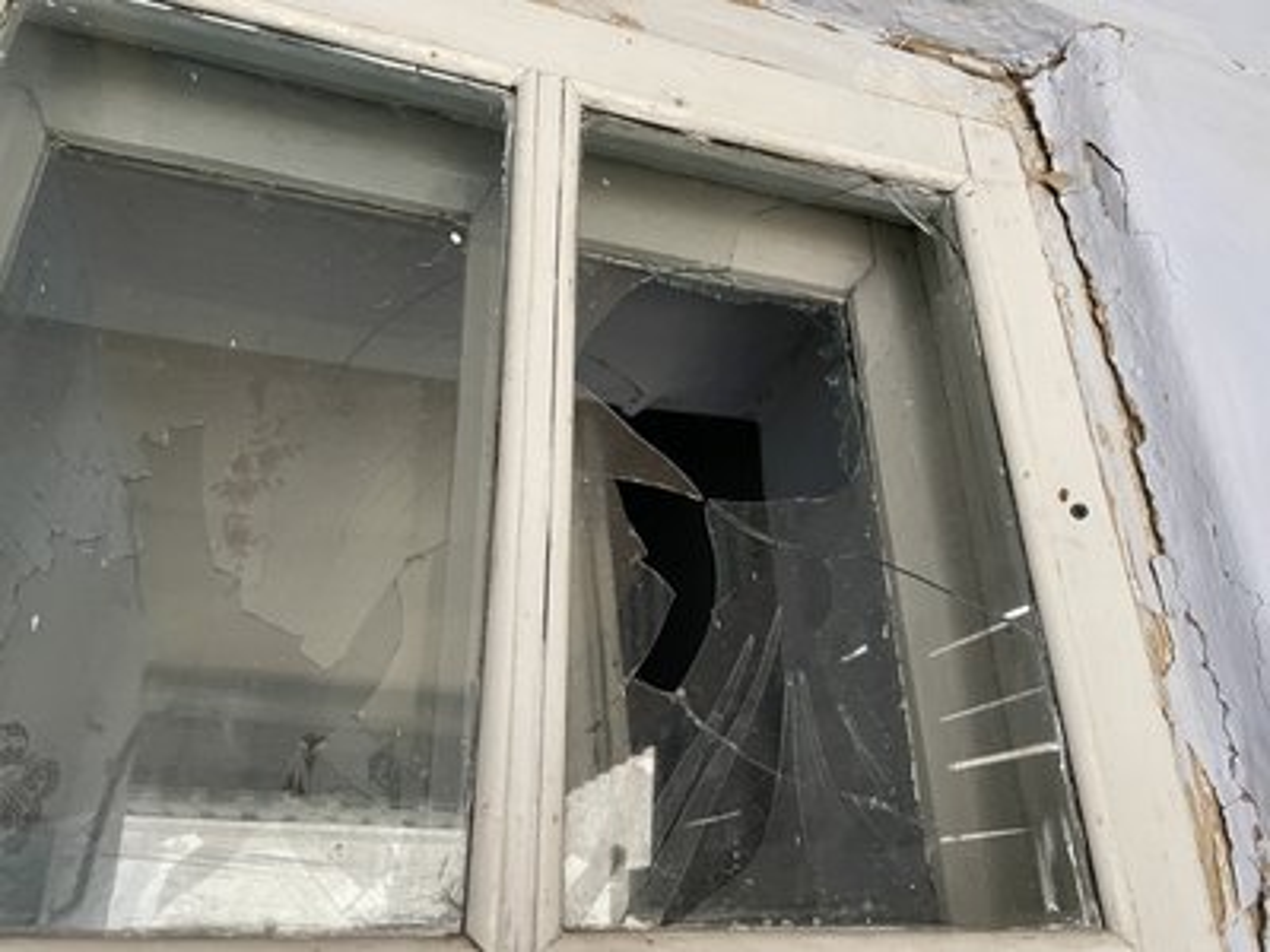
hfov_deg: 67.3
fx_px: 954
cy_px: 476
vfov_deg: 53.1
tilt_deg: +28.2
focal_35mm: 26
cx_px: 635
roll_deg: +1.2
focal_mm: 4.2
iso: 500
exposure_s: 1/60
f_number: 1.6
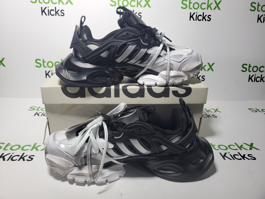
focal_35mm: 26
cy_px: 100
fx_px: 199
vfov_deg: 53.1
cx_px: 132
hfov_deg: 67.3
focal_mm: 4.3
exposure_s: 1/170
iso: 50
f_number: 2.4
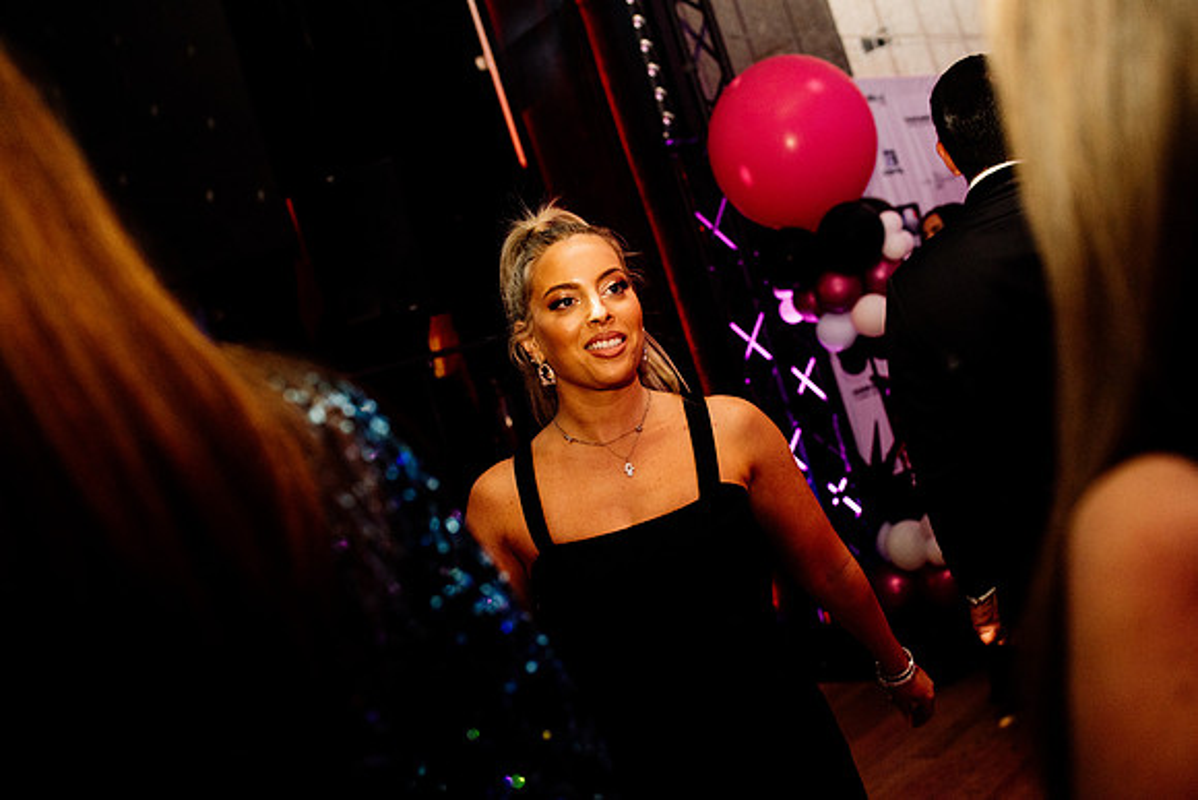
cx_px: 599
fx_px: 1165
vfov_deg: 37.9
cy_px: 400
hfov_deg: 54.4
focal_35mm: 35
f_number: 2.8
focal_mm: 35
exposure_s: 1/200
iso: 2000
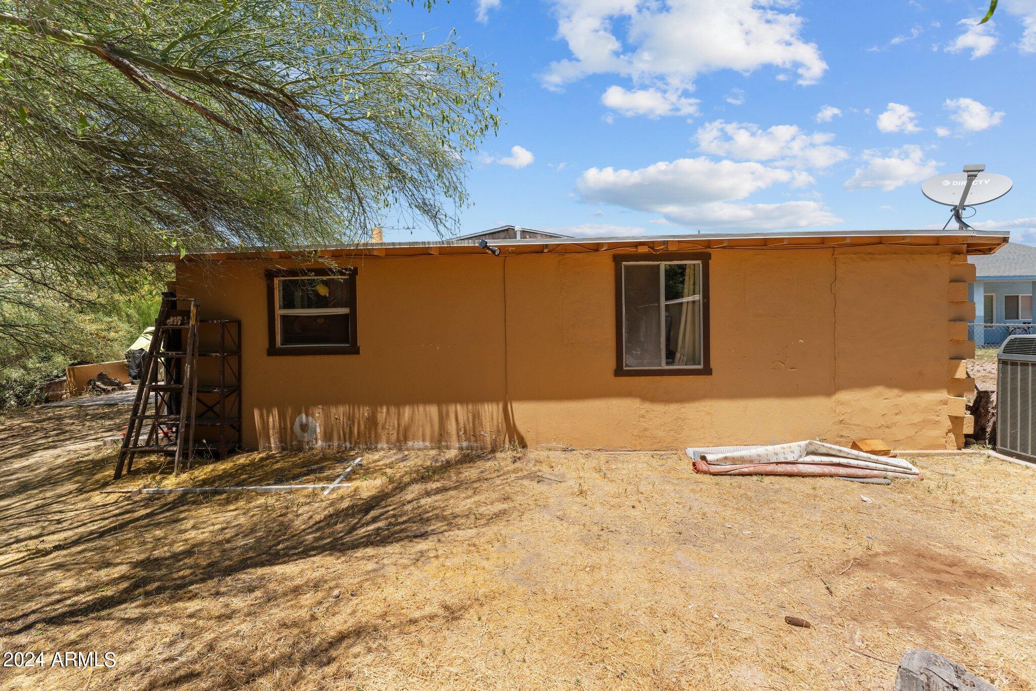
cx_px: 518
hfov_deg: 104.3
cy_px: 346
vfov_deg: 81.2
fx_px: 403
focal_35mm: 14
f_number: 8
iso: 400
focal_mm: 14
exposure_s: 1/250
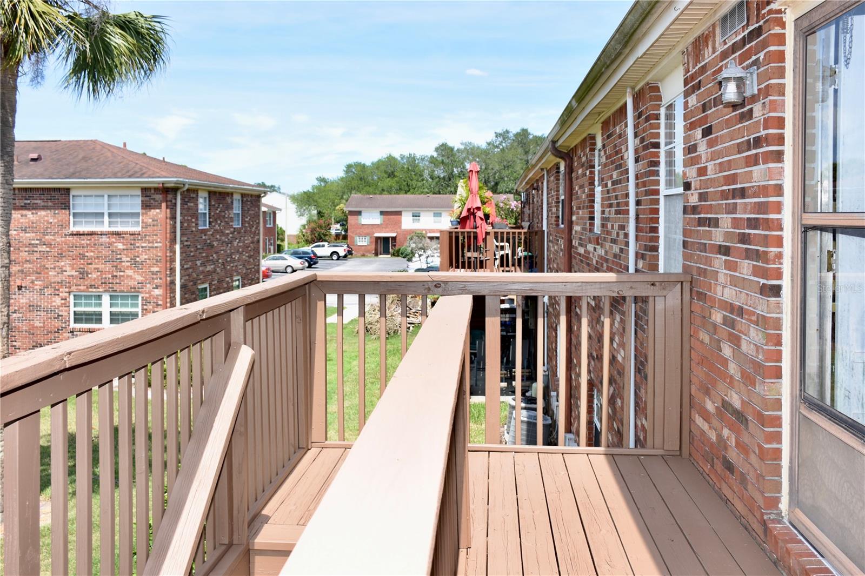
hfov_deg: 57.2
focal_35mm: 33
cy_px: 288
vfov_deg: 40.0
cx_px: 432
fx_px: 793
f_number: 6.3
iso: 100
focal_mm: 22
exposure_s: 1/160
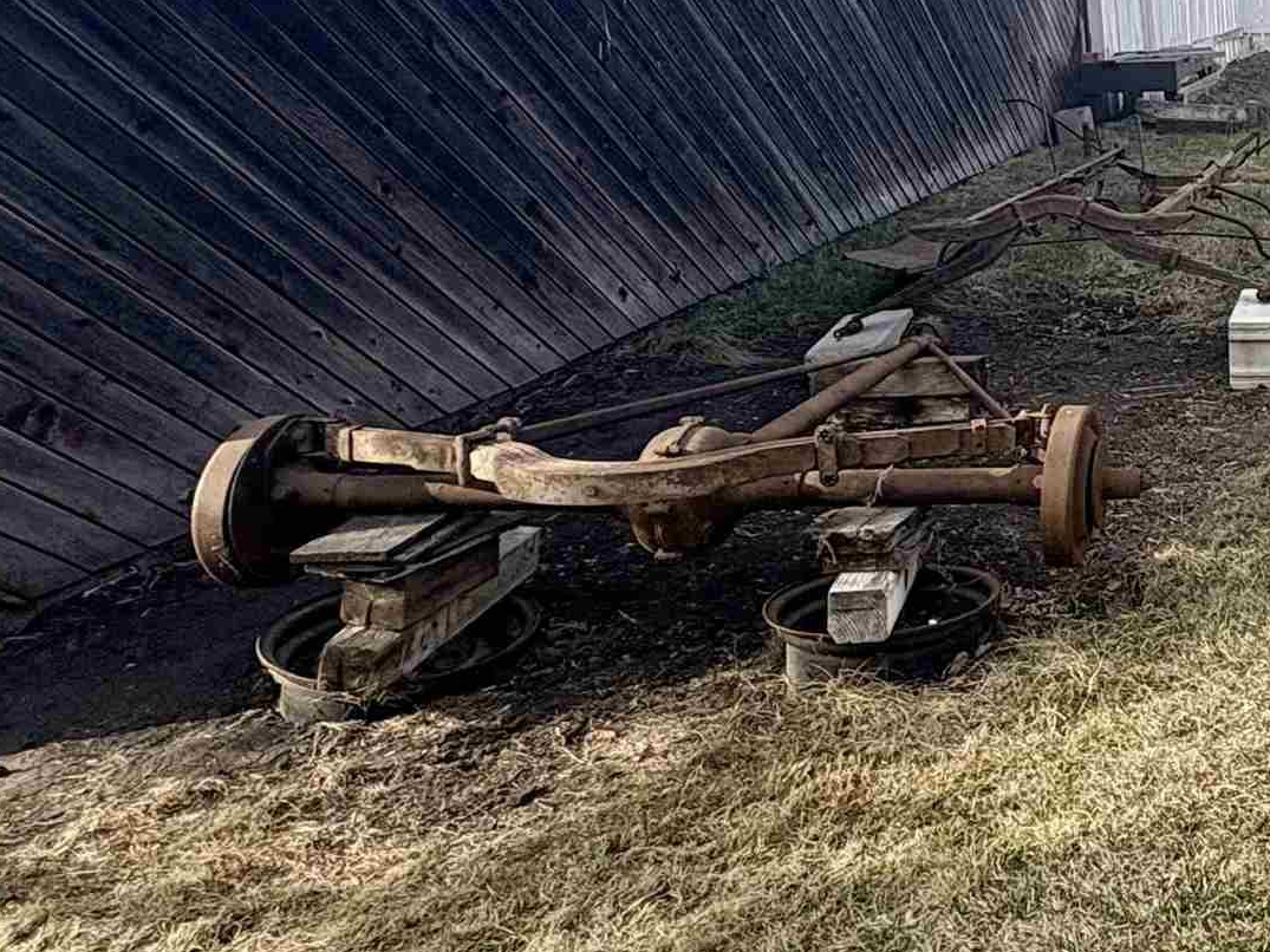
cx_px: 1556
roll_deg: +2.6
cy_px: 165
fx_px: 1467
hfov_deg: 35.7
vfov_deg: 34.6
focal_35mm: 40
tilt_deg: -9.8
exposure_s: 1/840
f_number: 2.2
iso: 40
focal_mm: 2.22
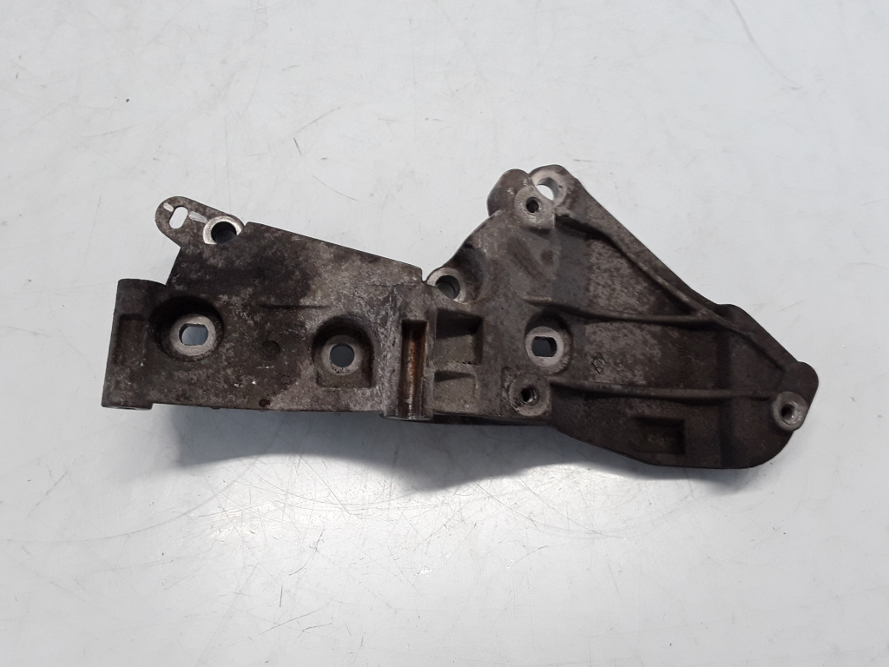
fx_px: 693
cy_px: 334
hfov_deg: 65.3
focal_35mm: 27
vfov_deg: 51.4
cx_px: 444
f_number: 1.9
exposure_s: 1/33
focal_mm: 2.91
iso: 40
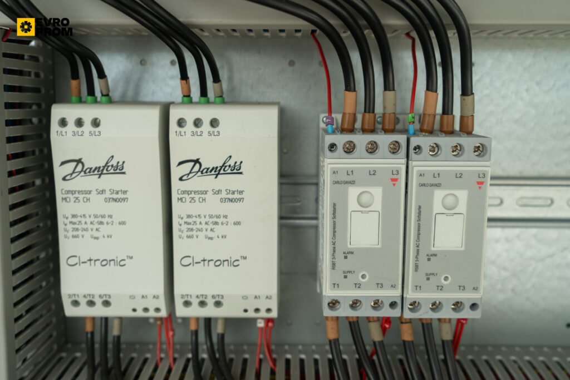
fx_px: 523
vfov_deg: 40.0
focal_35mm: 33
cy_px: 190
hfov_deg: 57.2
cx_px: 285
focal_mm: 33
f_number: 4.5
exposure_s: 1/100
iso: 160
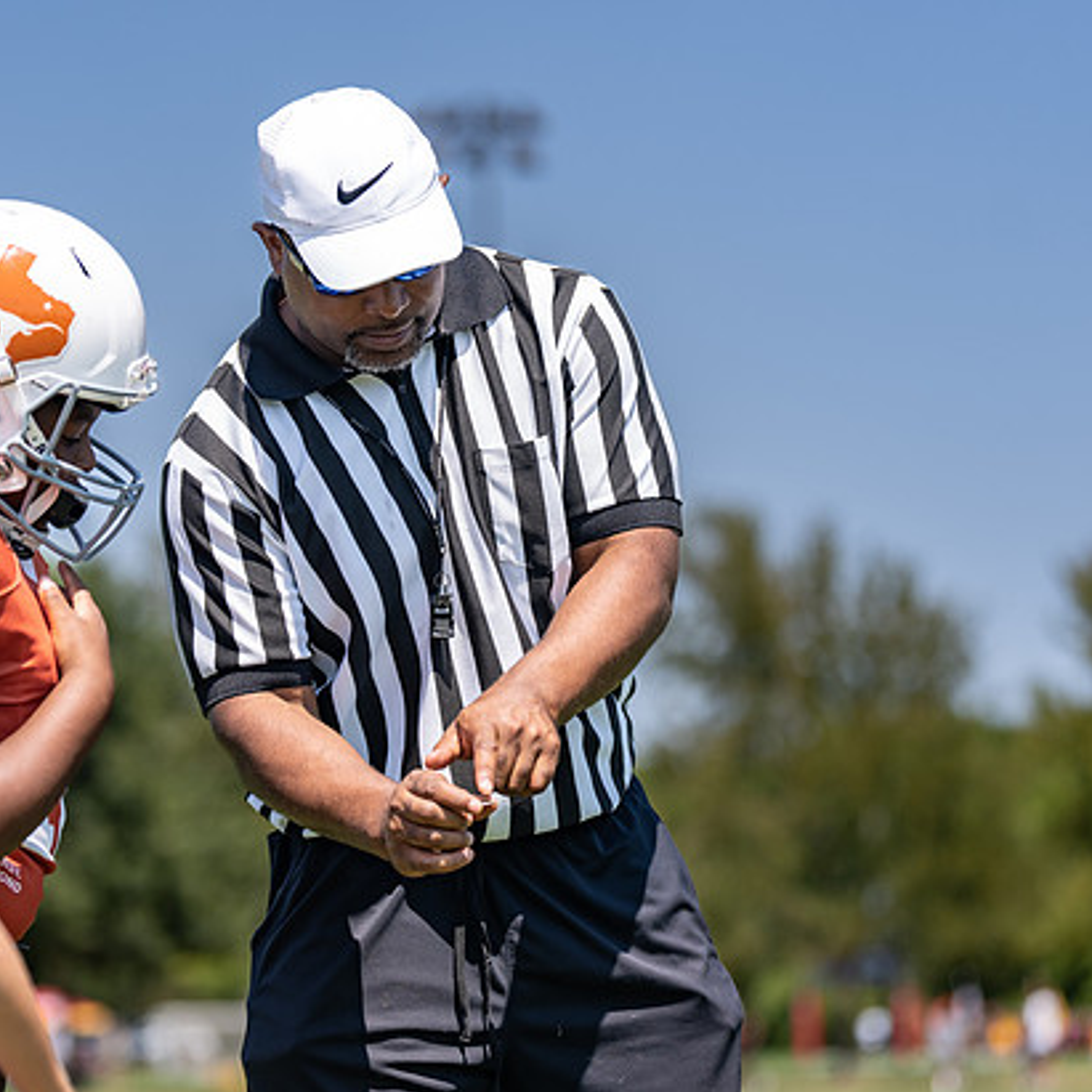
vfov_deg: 11.6
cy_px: 547
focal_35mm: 150
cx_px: 385
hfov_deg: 11.6
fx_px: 5354
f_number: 2.8
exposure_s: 1/1250
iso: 100
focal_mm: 111
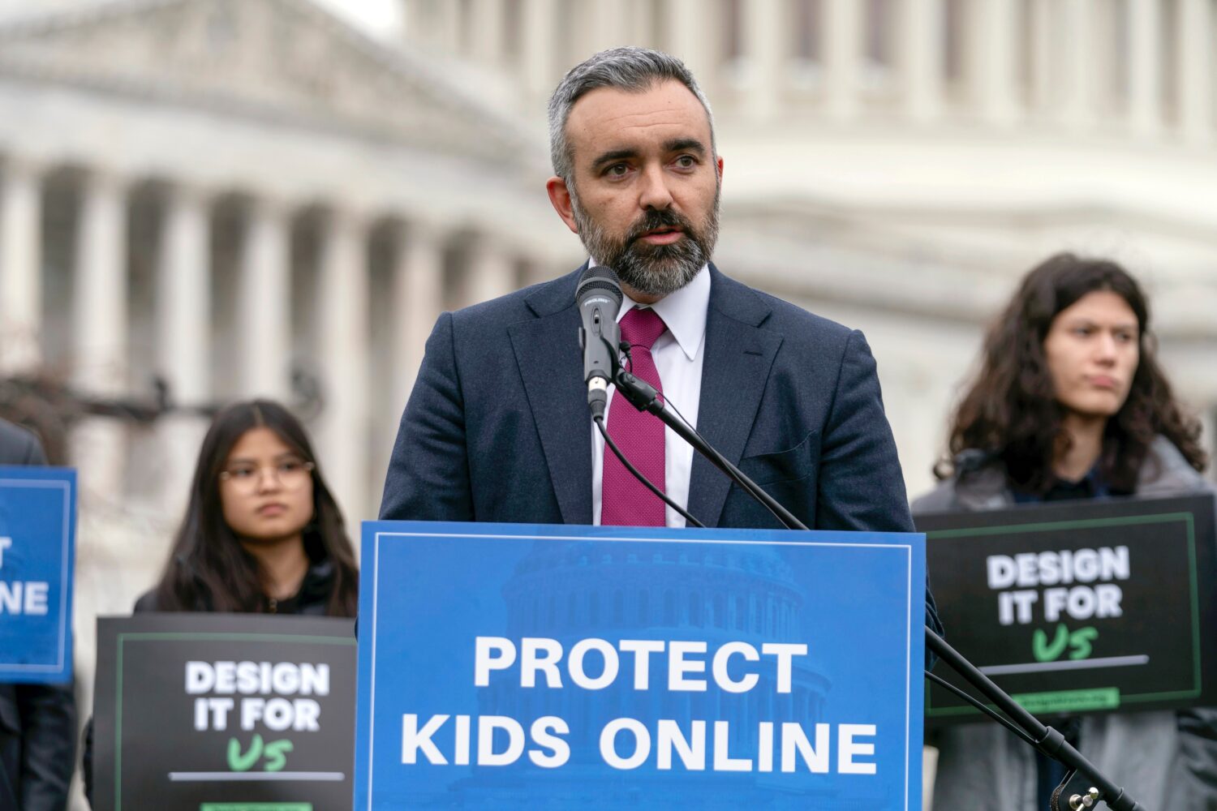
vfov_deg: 10.2
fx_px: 4530
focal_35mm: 134
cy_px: 406
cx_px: 608
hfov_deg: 15.3
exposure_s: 1/250
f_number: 3.5
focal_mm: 134
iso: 200
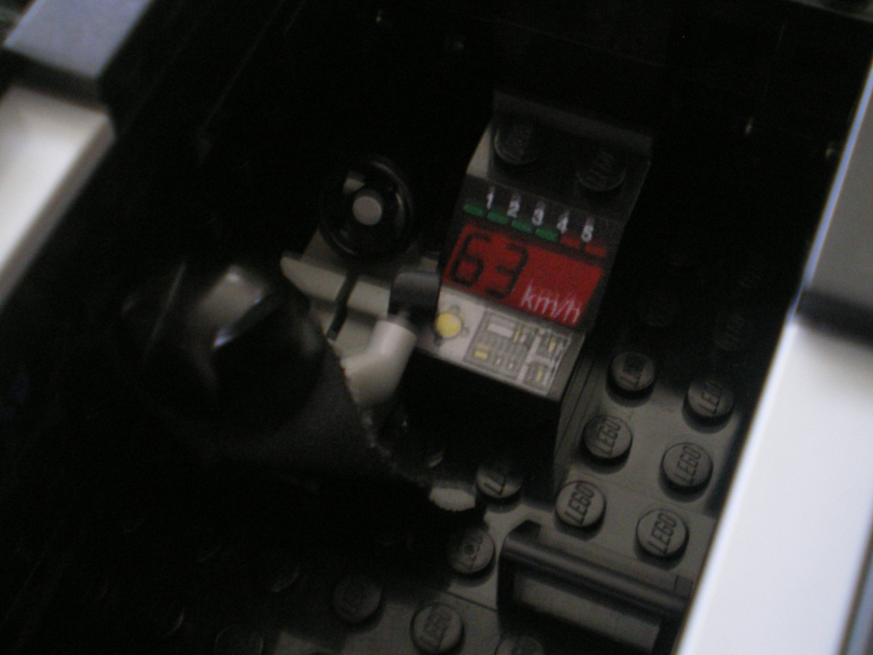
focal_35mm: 44
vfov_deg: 32.9
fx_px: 1110
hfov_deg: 42.9
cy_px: 328
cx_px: 436
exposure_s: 1/4
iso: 400
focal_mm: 7.4
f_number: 3.5
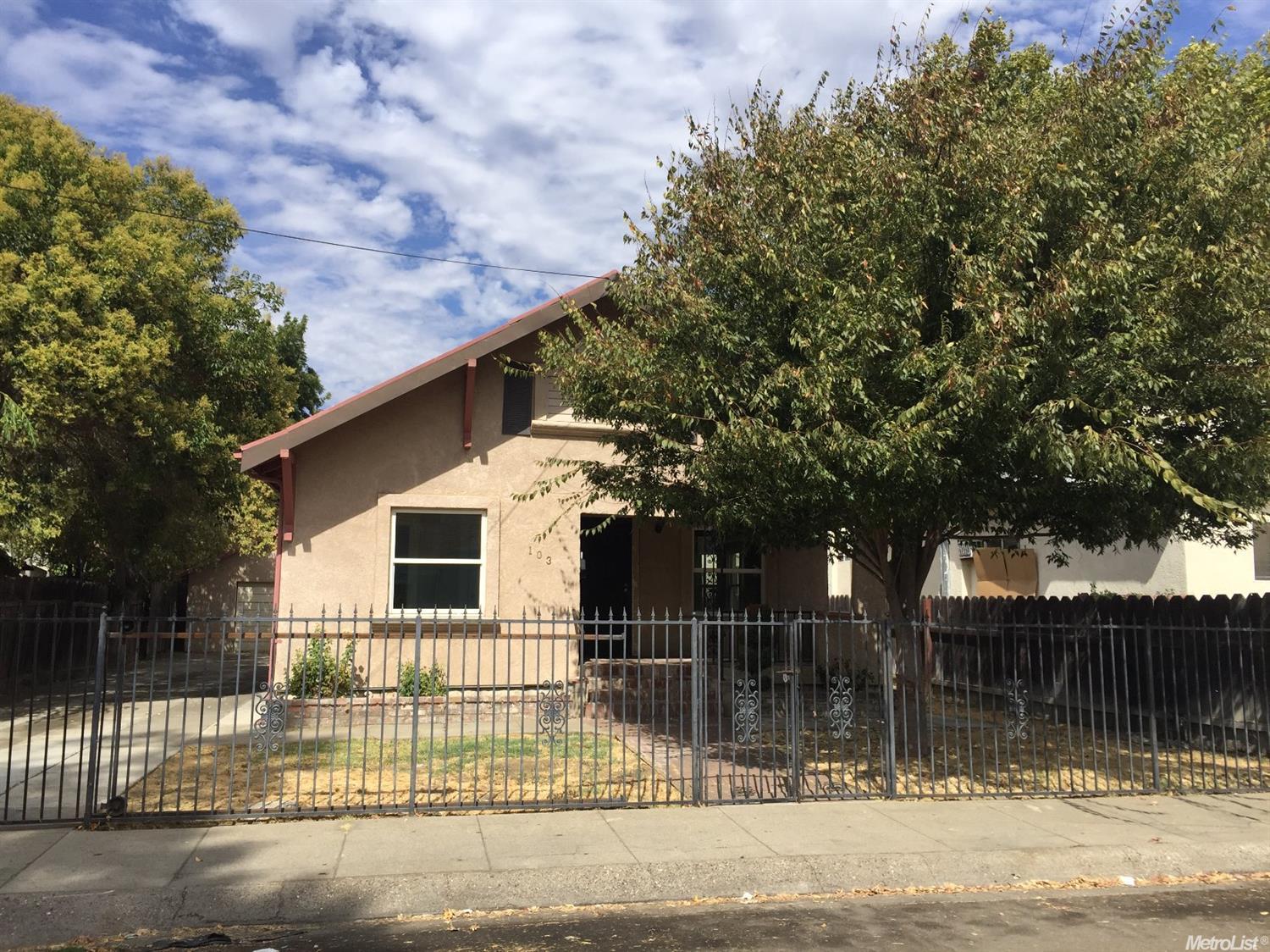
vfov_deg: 48.2
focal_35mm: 29
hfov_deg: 61.7
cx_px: 635
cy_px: 476
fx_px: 1064
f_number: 2.2
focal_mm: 4.15
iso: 32
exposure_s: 1/2326
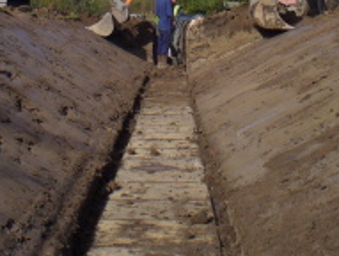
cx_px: 195
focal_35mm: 99
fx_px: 971
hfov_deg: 19.8
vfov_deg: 14.6
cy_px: -23
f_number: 5.6
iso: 64
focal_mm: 6.1
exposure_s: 1/320
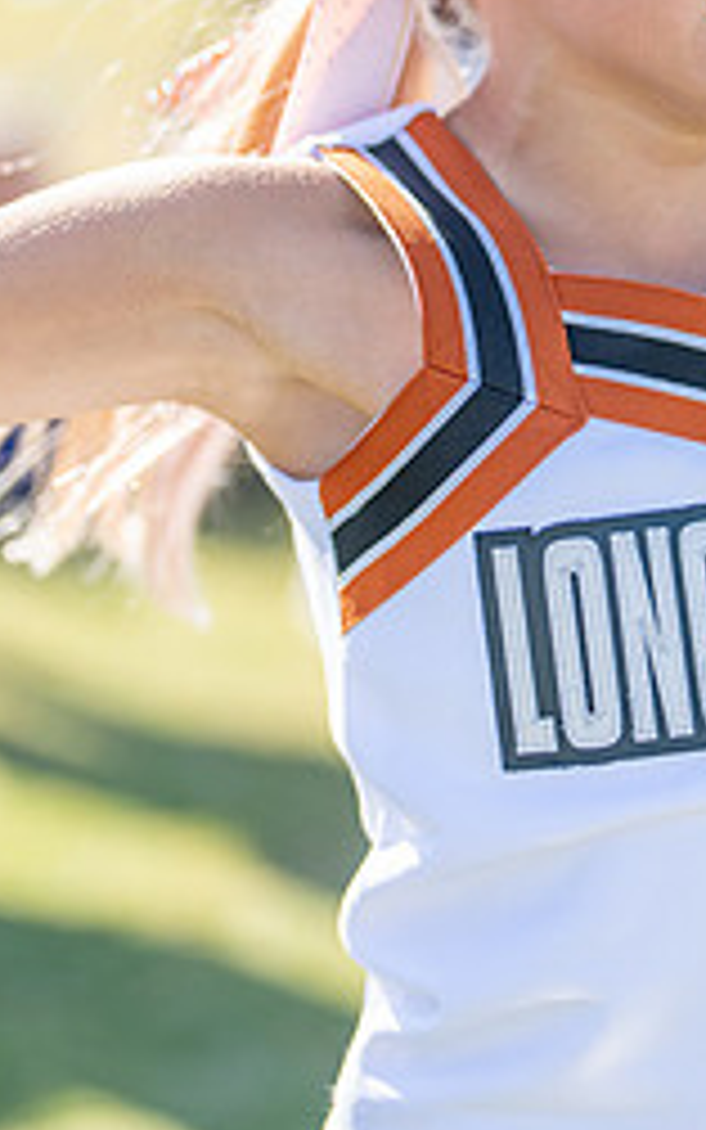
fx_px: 3877
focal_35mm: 126
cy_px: 234
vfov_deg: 16.4
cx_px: 778
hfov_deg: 10.3
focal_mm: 50
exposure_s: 1/2500
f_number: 1.2
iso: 100
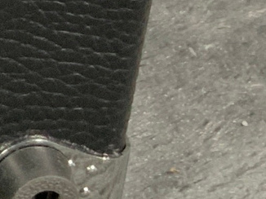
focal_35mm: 228
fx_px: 1751
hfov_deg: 7.6
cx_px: -529
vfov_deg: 6.2
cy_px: -300
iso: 64
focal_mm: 3
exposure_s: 1/62
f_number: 1.8
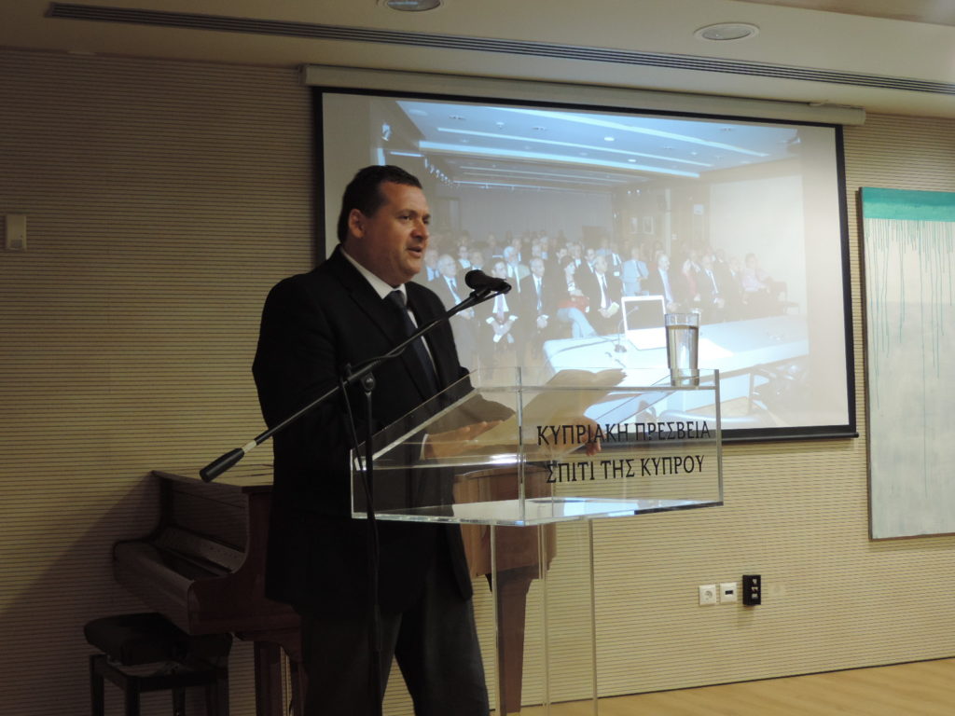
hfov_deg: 38.2
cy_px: 358
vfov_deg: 29.1
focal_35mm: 50
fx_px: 1379
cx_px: 478
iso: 400
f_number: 3.6
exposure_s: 1/20
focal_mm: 8.9
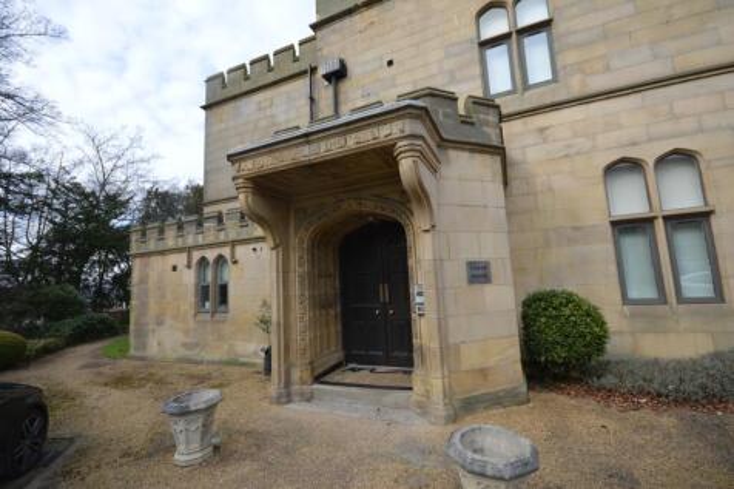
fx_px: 306
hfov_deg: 100.4
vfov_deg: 77.3
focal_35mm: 15
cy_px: 244
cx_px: 367
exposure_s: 1/160
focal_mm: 10
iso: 100
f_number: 6.3
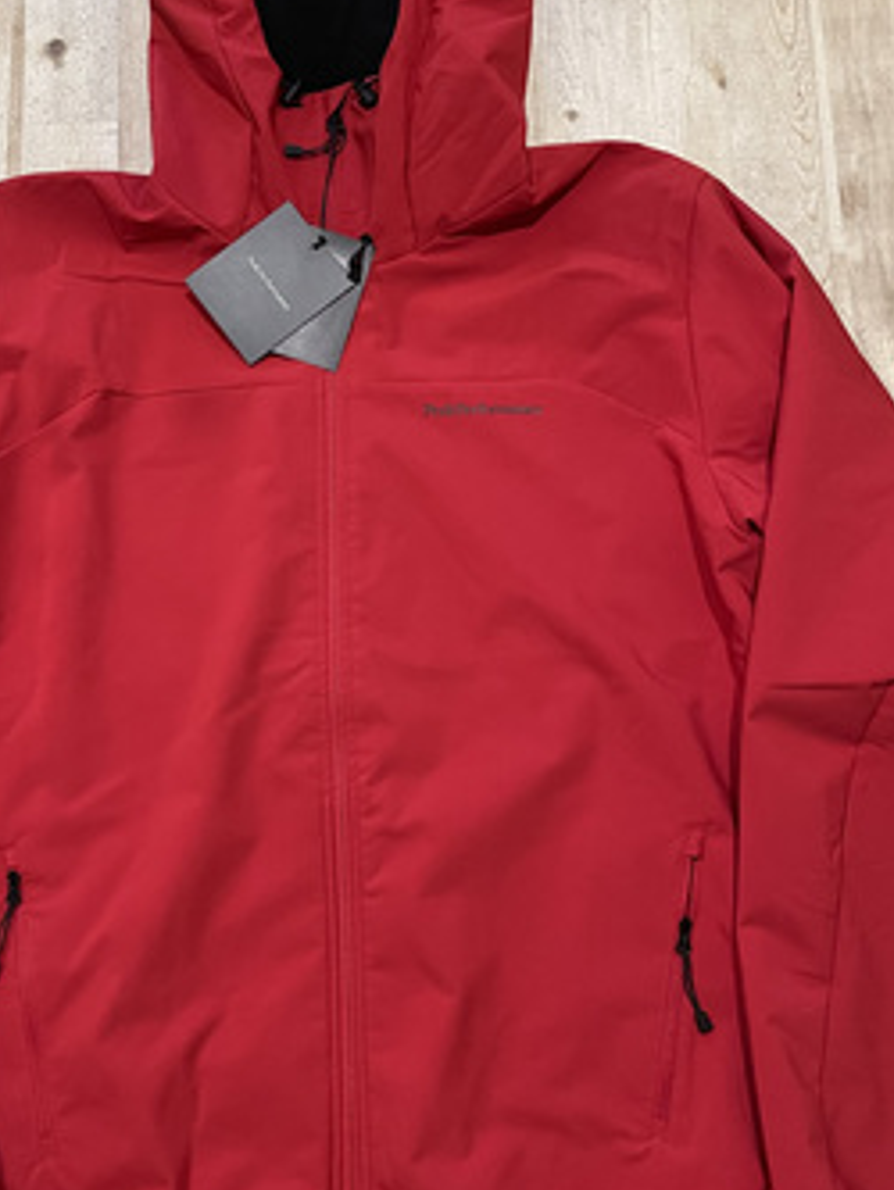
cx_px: 338
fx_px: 1342
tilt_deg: -77.4
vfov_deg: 47.8
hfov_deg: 36.6
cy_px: 586
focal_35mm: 39
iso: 640
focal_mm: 5.1
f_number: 1.6
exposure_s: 1/33
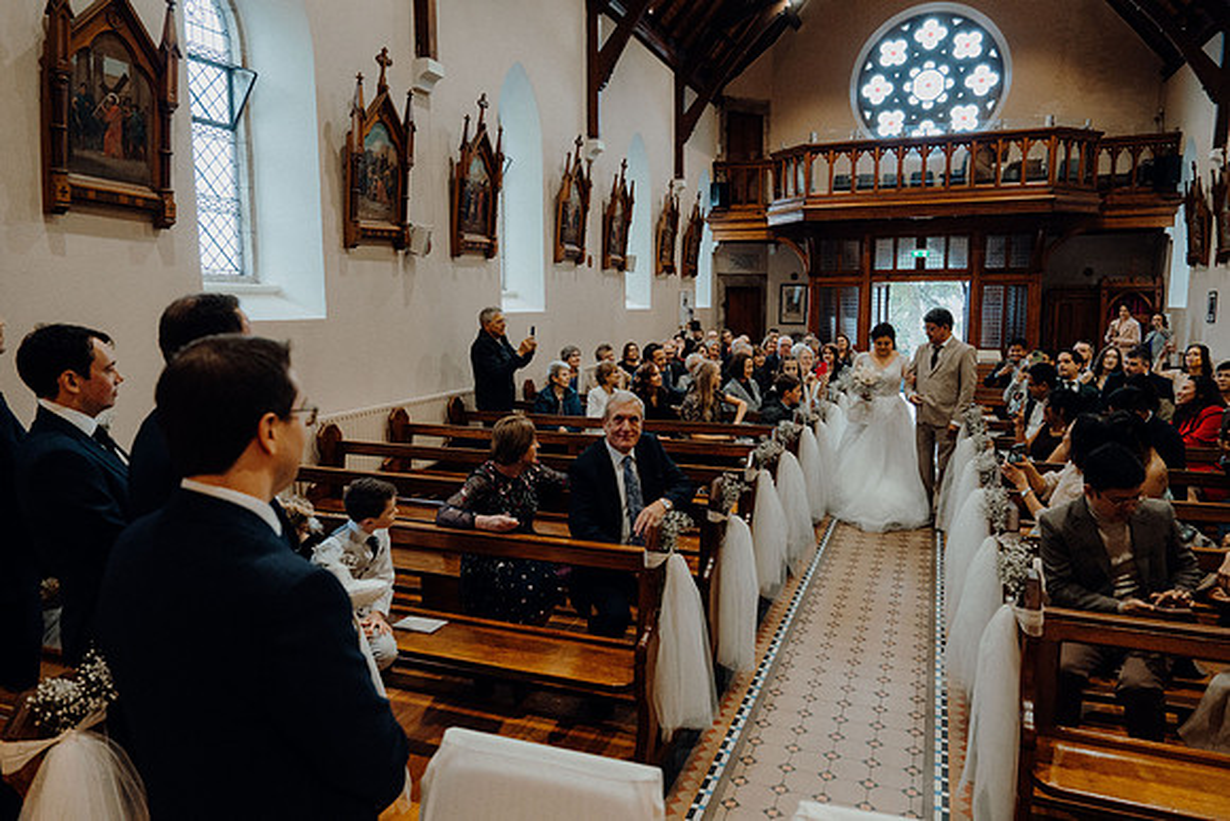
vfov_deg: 53.2
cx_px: 615
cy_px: 410
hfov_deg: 73.7
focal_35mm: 24
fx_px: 820
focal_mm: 24
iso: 2500
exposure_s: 1/160
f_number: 3.5
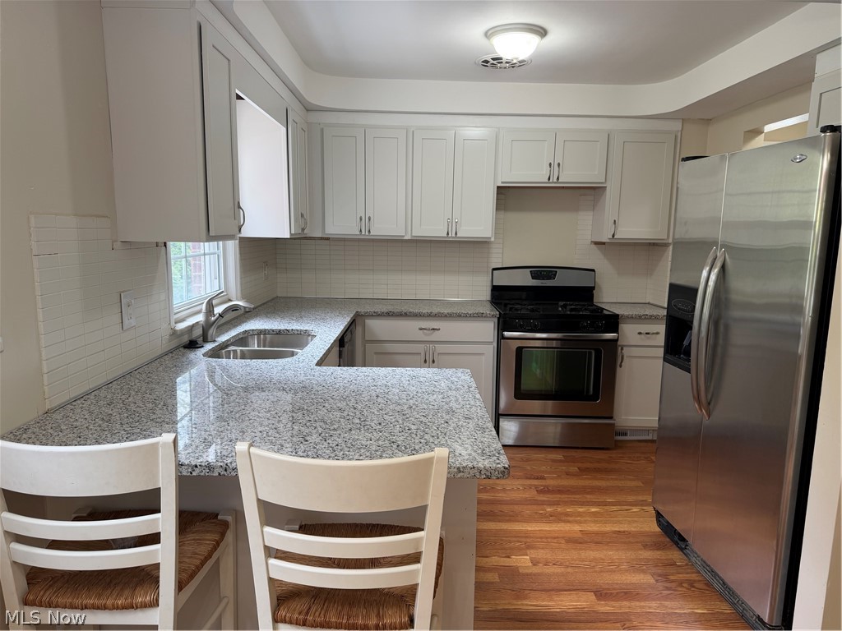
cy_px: 316
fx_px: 584
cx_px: 421
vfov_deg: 56.8
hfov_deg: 71.6
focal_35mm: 24
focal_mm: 6.76
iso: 100
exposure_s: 1/120
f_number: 1.78
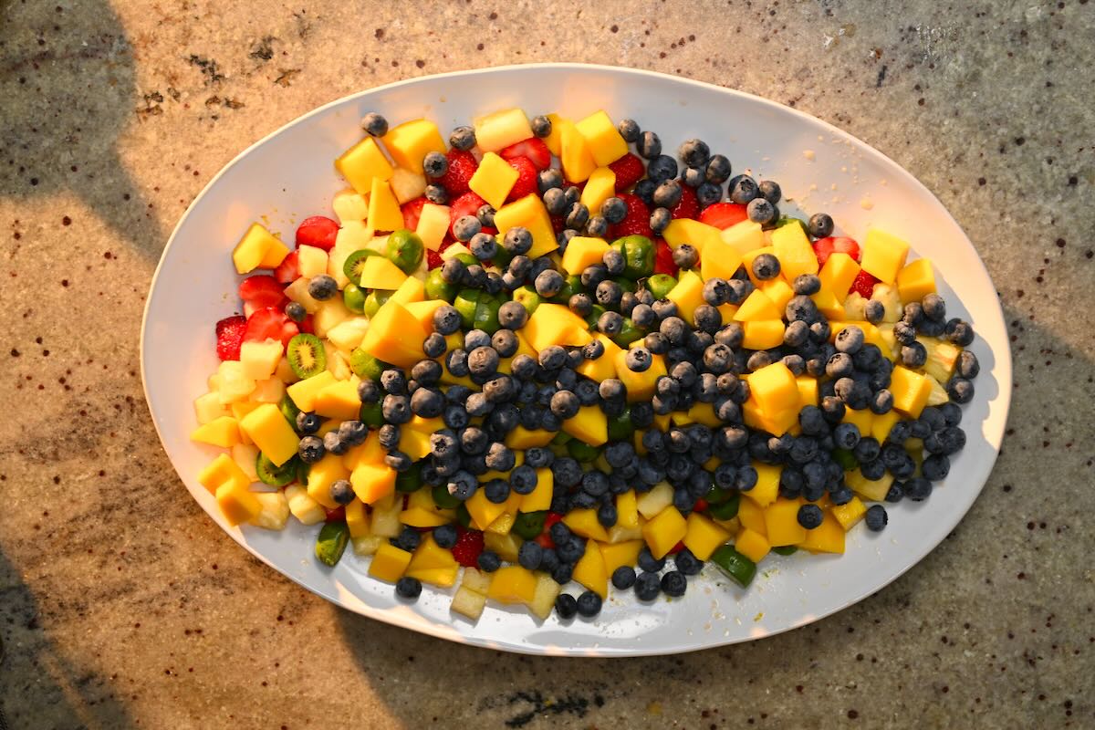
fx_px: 1886
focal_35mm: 62
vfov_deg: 21.9
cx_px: 548
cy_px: 365
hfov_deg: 32.4
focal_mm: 62
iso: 200
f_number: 10
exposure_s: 1/25
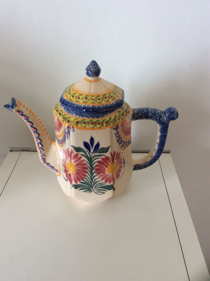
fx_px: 260
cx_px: 105
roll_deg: -1.7
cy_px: 140
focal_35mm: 32
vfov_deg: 56.9
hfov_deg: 44.1
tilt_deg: -33.3
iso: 50
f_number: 2.4
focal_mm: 3.3
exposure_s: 1/25
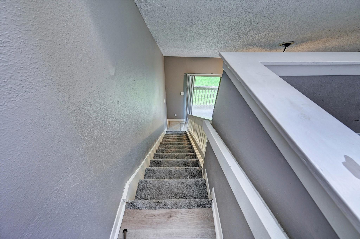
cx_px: 180
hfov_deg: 104.3
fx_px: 140
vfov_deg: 81.1
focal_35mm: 14
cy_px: 120
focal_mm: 14
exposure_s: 1/5
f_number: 8
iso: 400
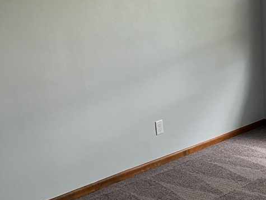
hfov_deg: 25.4
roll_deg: +1.5
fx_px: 538
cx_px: 305
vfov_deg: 21.0
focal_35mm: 70
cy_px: 112
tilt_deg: -14.4
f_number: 1.6
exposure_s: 1/60
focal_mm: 5.1
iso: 100
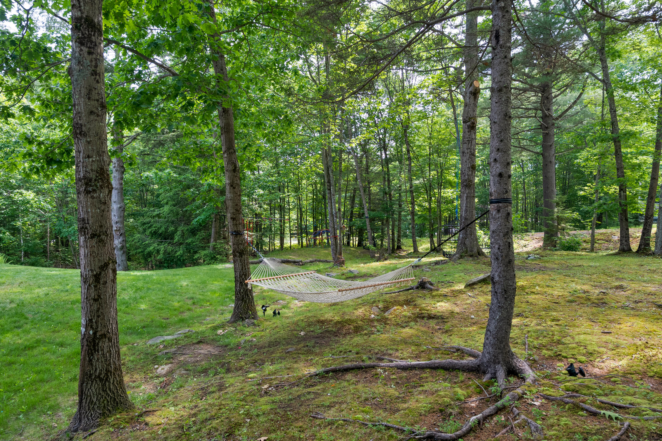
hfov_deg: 78.6
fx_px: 405
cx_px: 331
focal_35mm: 22
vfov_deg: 57.3
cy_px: 220
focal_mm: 22
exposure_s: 1/200
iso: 320
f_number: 7.1
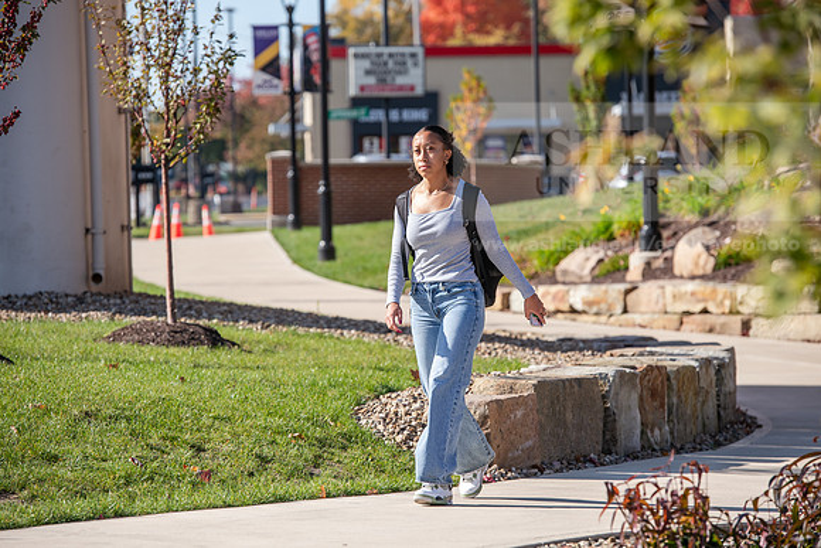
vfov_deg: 8.1
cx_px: 410
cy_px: 274
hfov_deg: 12.1
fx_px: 3878
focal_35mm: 170
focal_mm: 170
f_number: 5.6
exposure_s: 1/400
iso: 160
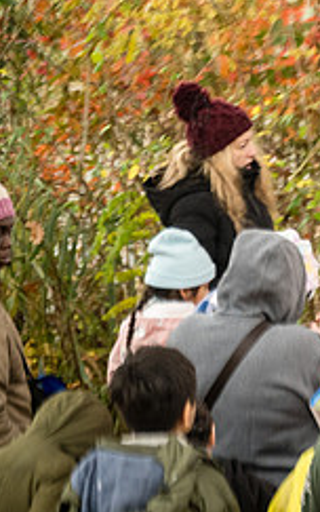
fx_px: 5090
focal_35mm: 365
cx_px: 604
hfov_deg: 3.6
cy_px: 126
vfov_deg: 5.7
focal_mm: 150
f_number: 4
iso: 4000
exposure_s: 1/160
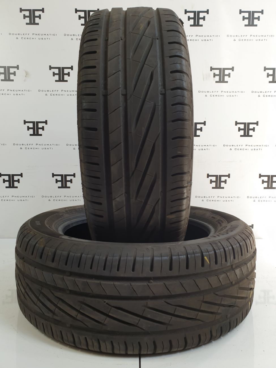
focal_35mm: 26
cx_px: 138
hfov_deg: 53.1
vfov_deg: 67.3
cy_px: 184
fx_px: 276
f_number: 2.4
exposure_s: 1/50
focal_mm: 4.3
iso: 50
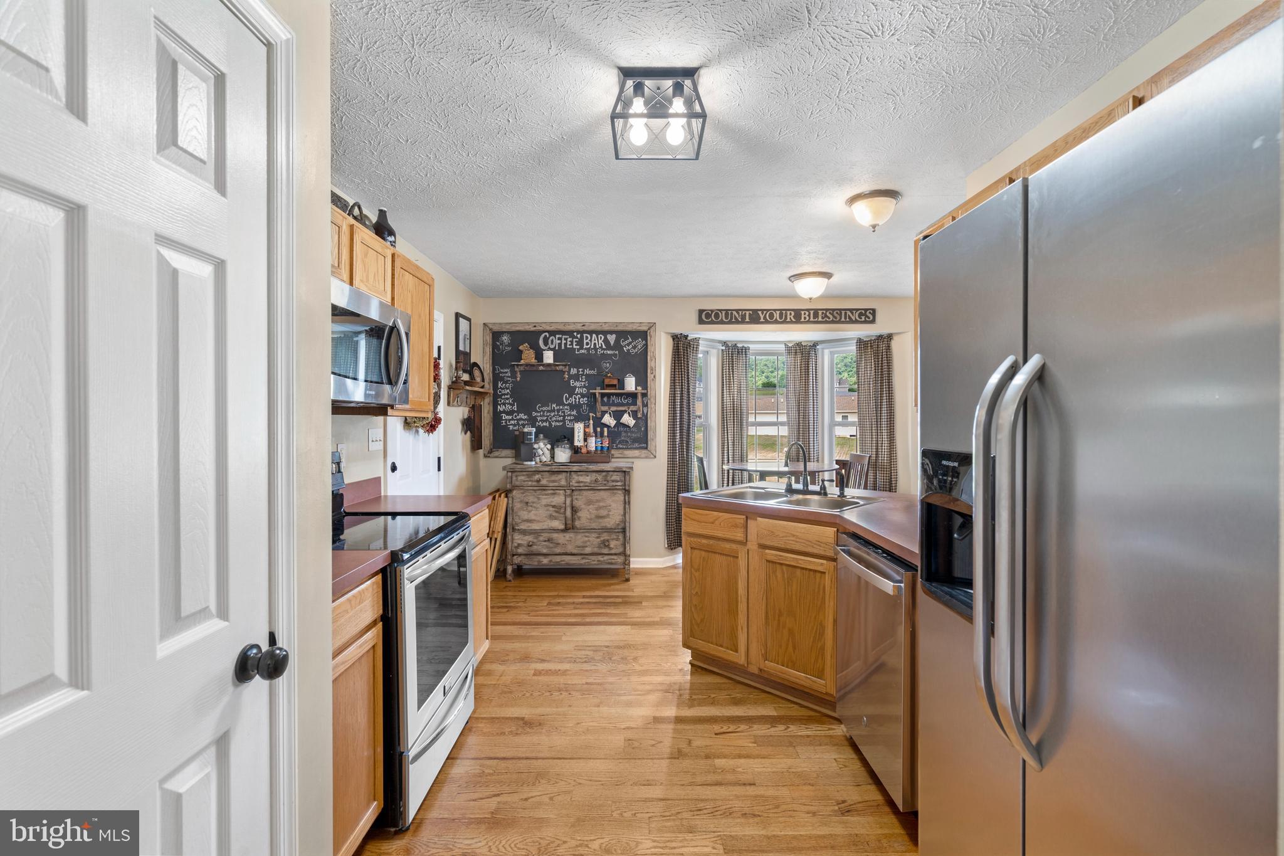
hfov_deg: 96.7
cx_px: 642
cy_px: 428
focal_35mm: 16
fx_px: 571
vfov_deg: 73.7
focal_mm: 16
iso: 640
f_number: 8
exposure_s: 1/1.25
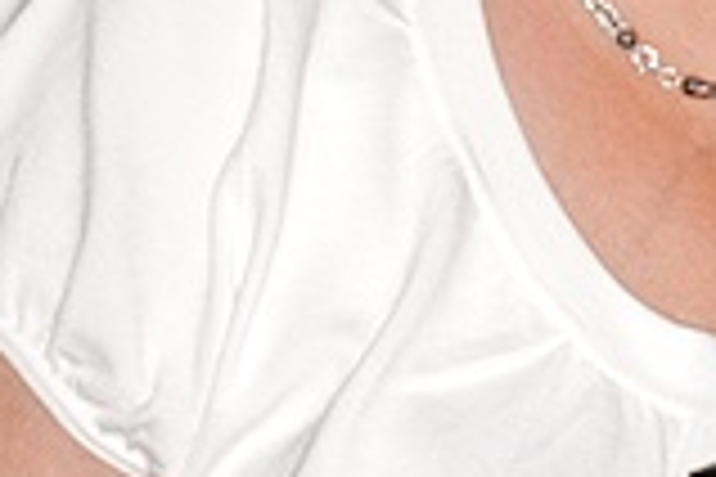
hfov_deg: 7.6
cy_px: 81
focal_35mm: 263
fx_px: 5227
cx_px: 1346
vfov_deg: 5.2
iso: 200
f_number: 16
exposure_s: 1/160
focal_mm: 31
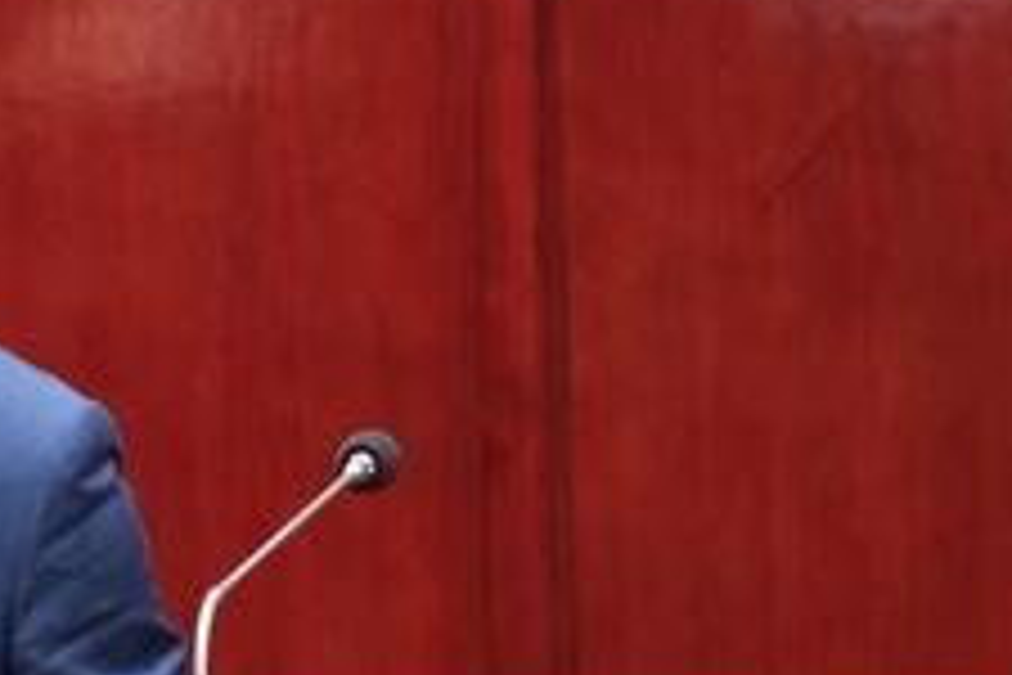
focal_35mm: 478
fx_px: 13436
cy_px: 328
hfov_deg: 4.3
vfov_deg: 2.9
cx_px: -198
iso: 1600
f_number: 2.8
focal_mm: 119.2
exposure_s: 1/250
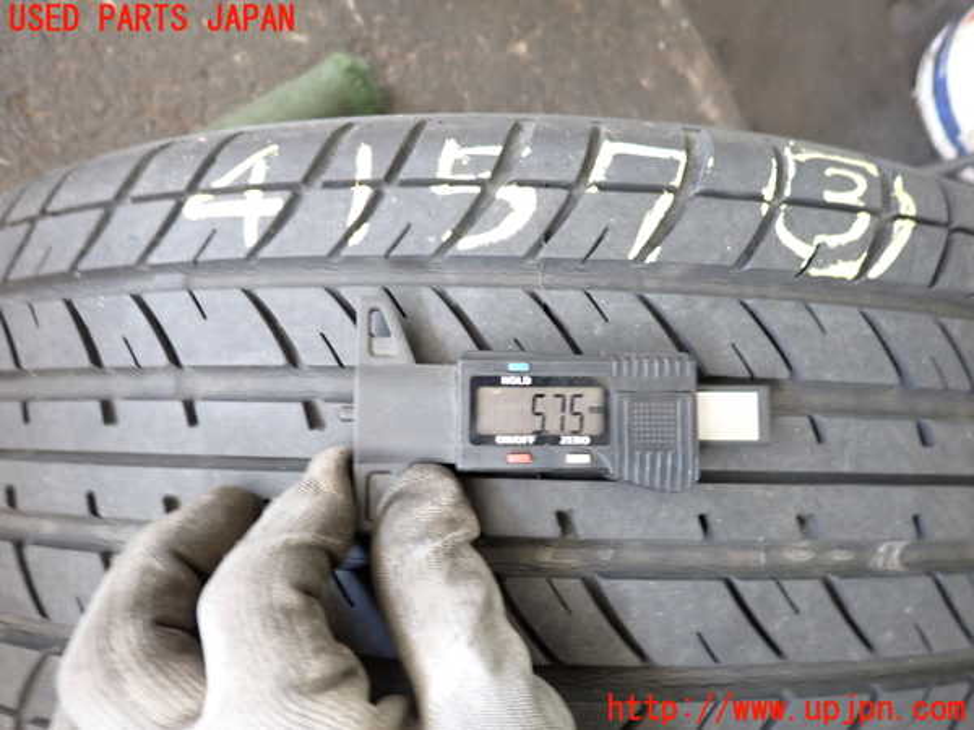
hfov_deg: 69.4
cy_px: 365
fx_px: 703
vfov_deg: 54.9
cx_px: 487
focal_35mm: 25
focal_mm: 4.5
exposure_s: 1/30
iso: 400
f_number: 2
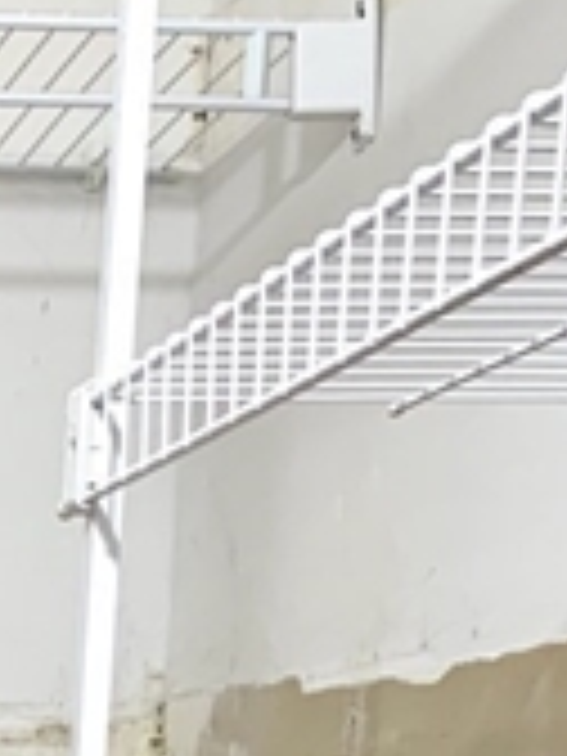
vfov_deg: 13.8
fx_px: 2599
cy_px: 1552
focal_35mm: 119
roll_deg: -1.1
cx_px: -562
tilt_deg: -11.8
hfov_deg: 11.3
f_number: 1.8
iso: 80
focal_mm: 4.25
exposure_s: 1/60
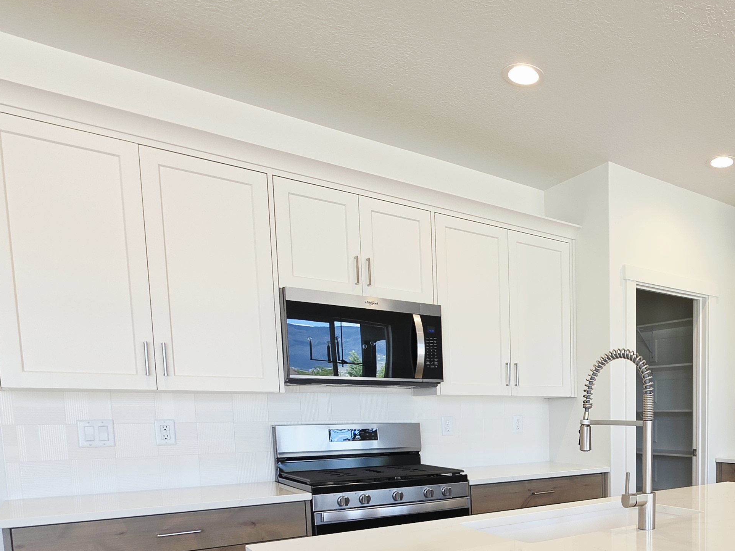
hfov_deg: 57.9
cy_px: 476
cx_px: 633
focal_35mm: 27
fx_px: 573
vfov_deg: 47.2
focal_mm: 2.2
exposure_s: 1/120
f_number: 1.9
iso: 50
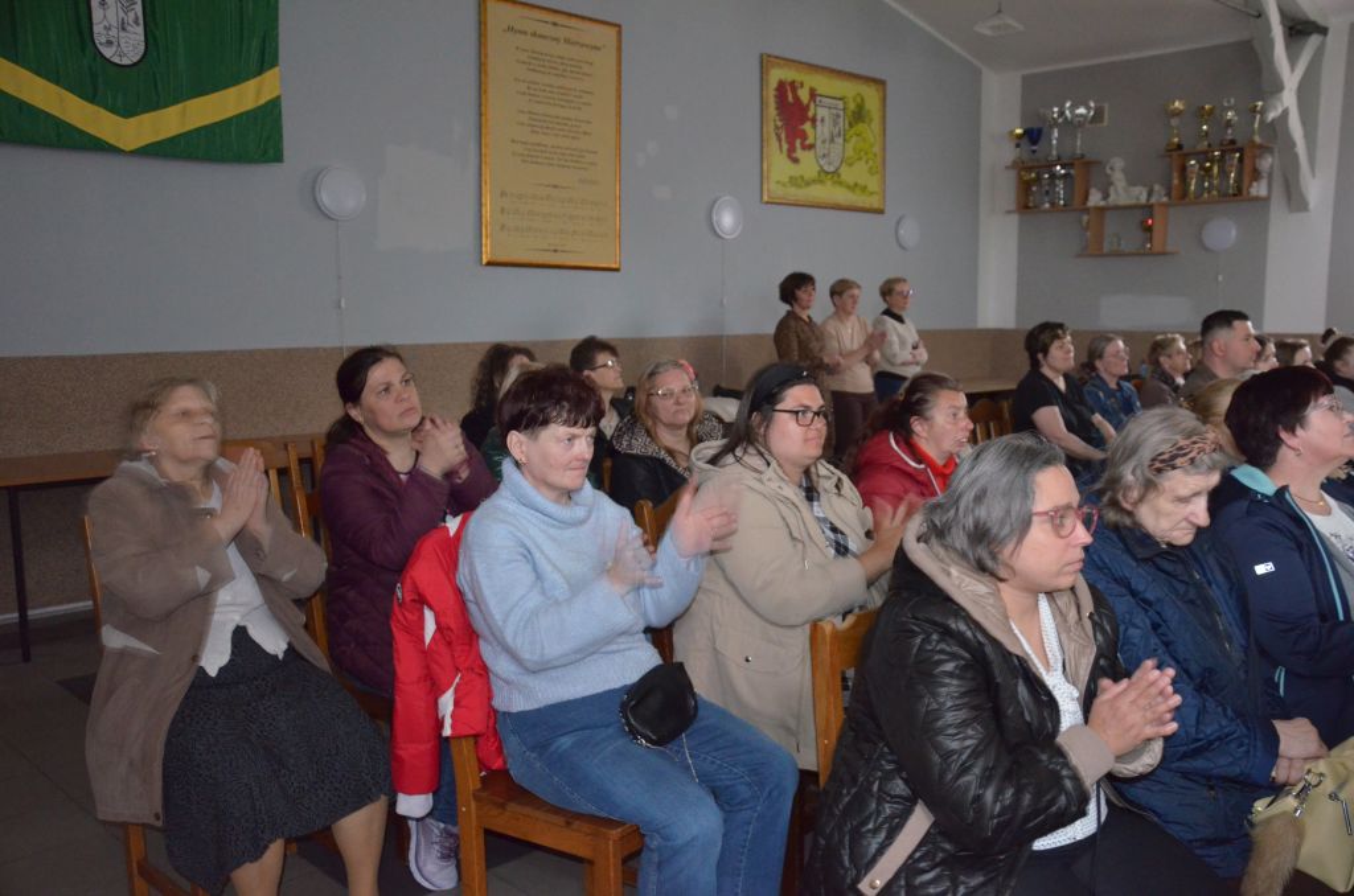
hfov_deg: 59.6
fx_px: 1182
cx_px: 677
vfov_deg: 41.5
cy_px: 448
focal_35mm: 32
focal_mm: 21
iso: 3200
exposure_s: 1/10
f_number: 3.8
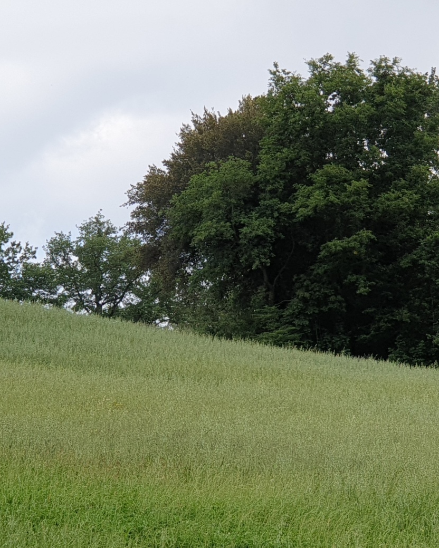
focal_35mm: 125
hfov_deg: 12.3
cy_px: 328
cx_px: 245
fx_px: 2029
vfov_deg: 15.4
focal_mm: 6
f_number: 2.4
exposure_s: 1/511
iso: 100
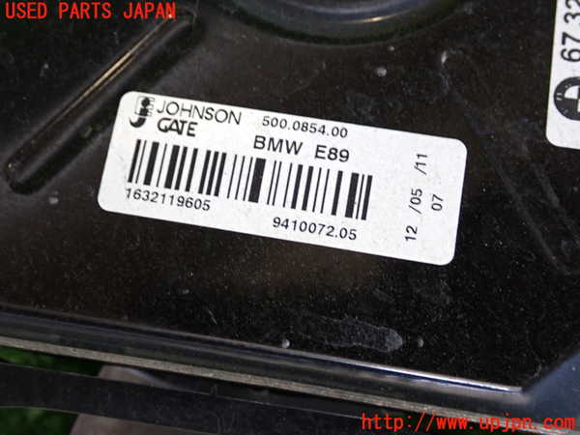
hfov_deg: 42.9
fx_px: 737
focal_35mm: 44
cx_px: 290
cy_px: 218
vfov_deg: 32.9
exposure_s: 1/40
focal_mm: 7.84
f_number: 2.9
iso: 200
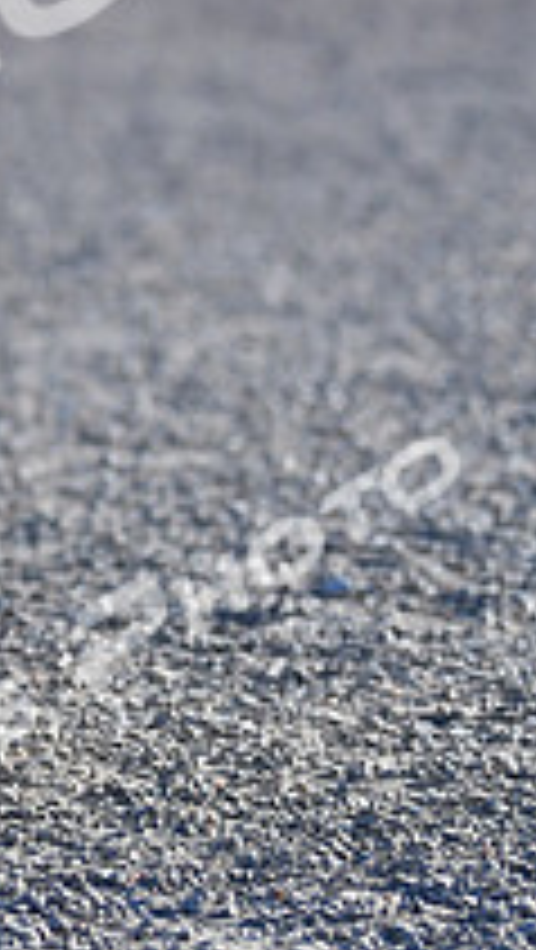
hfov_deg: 3.3
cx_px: -590
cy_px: 308
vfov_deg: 5.8
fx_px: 9355
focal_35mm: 371
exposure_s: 1/4000
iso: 320
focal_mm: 86
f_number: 2.8
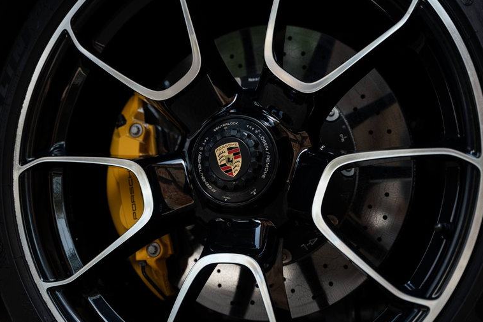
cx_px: 242
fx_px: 711
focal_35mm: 53
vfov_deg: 25.5
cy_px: 163
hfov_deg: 37.5
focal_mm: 52.3
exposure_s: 1/250
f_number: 2.8
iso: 200
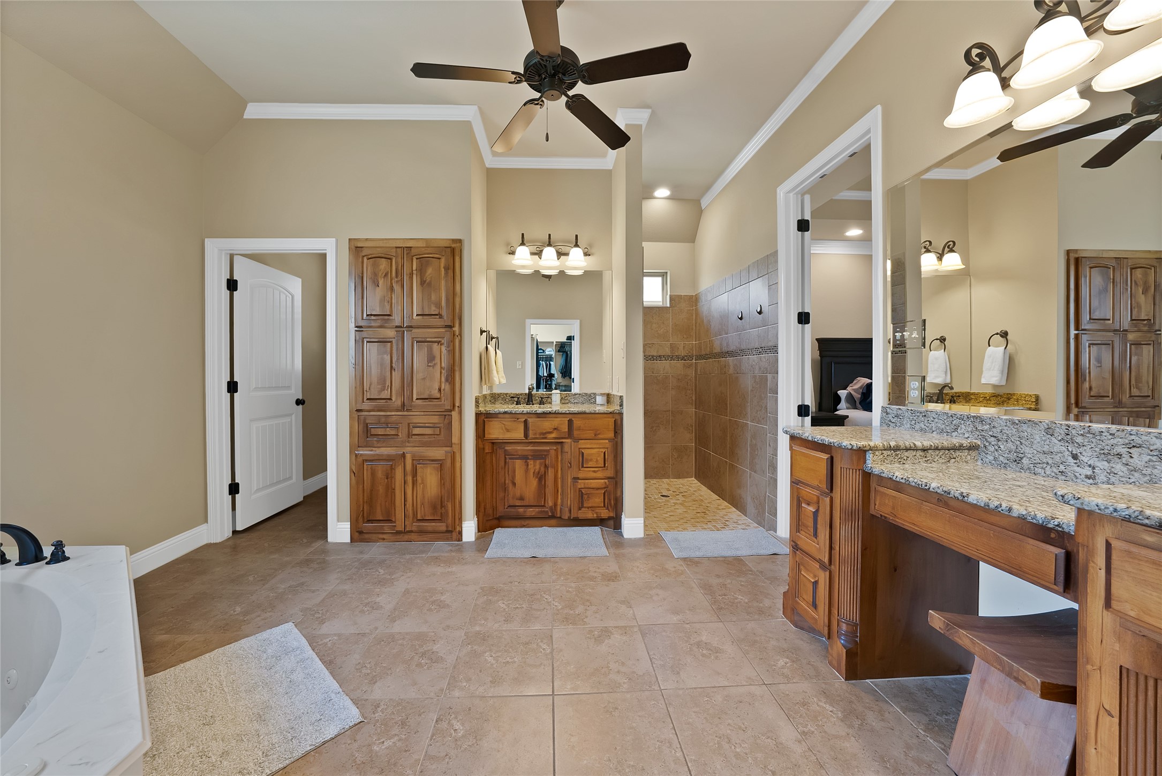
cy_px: 388
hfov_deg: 112.6
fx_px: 387
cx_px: 581
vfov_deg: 90.0
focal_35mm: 12
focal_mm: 12
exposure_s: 1/2.5
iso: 640
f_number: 9
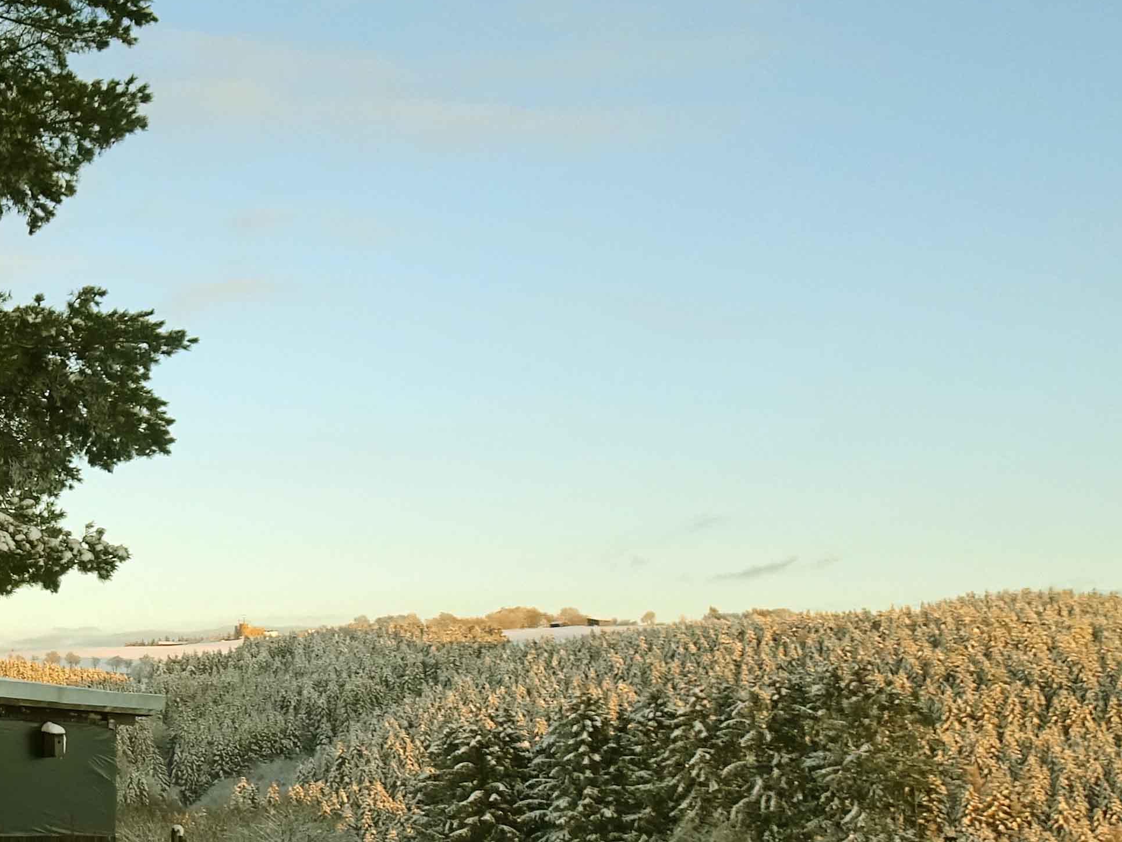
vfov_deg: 23.8
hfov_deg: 27.9
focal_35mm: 61
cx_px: -210
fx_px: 1977
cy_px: 644
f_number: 3.5
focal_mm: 4.1
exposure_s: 1/250
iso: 80
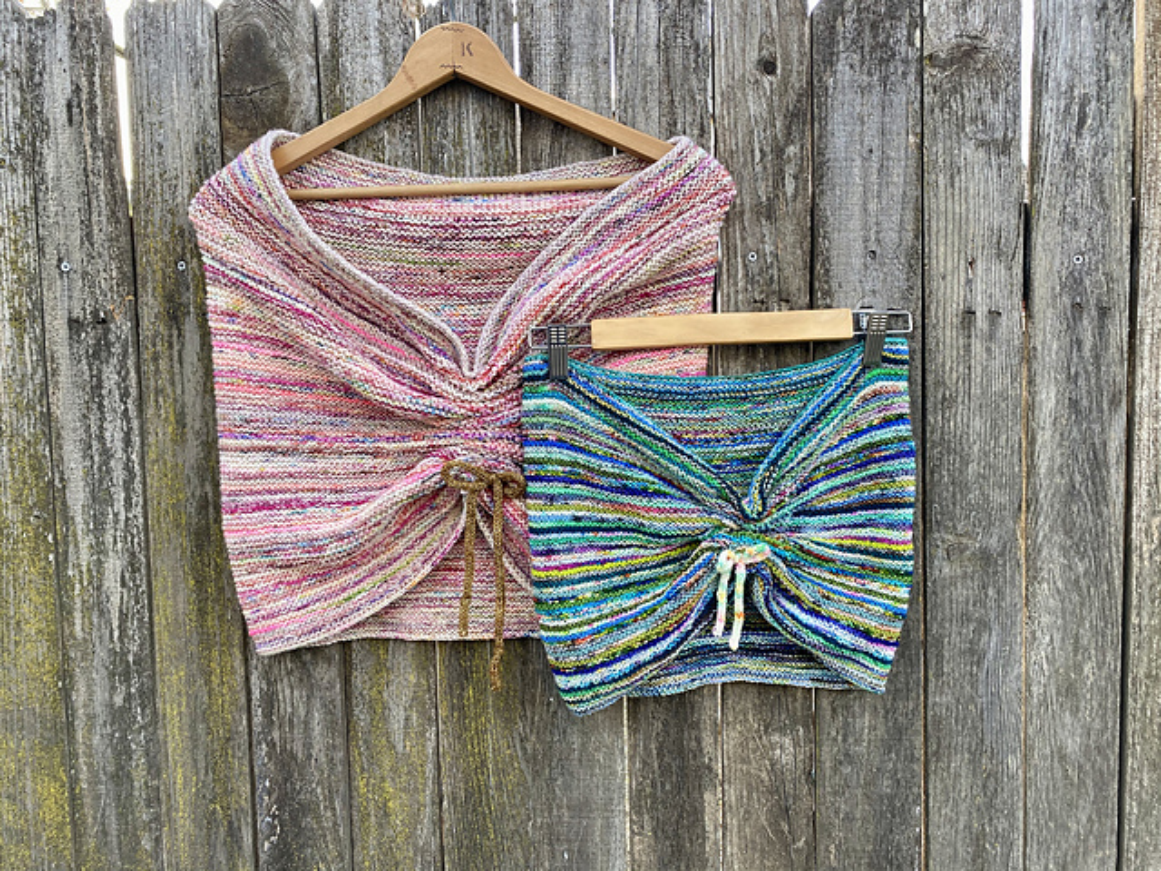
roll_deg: +0.4
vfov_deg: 53.1
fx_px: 872
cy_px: 436
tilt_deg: -5.5
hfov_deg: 67.3
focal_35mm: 26
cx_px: 580
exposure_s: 1/122
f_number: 1.8
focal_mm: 4.25
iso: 50
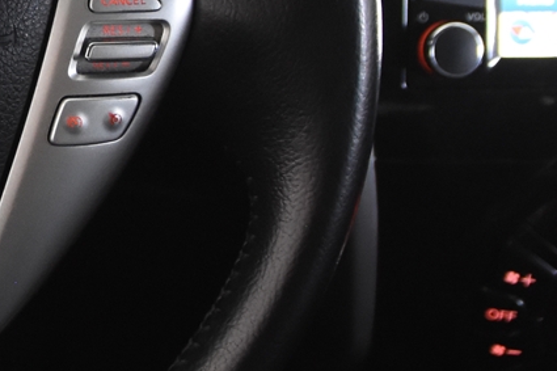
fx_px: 2304
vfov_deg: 9.1
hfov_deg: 13.3
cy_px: -1
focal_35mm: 149
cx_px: -187
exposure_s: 1/40
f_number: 3.2
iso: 1600
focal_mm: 22
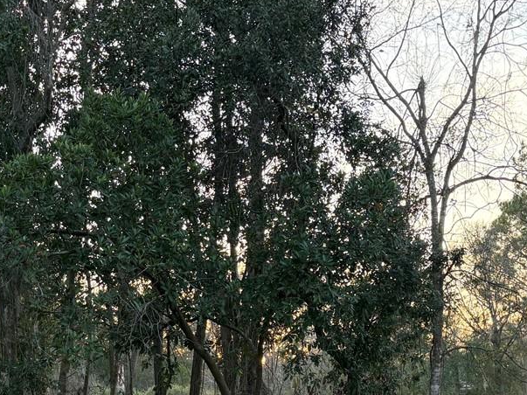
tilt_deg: -0.8
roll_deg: +1.4
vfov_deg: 20.5
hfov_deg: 28.2
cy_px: 416
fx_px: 1050
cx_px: 243
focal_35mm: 69
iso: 125
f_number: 1.6
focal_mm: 5.96
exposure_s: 1/131
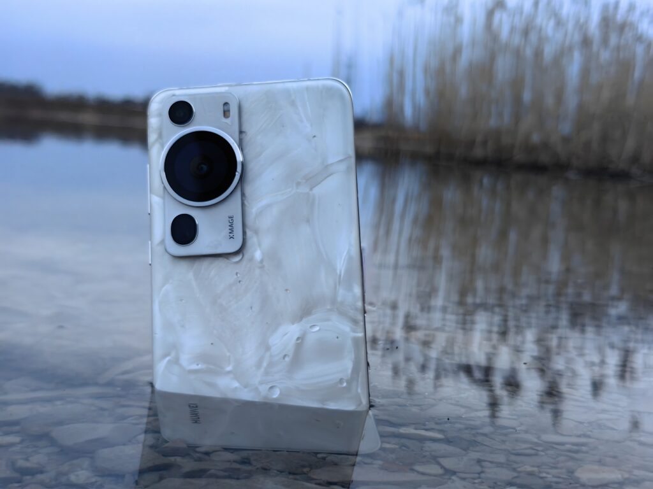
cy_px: 244
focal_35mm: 54
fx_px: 1019
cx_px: 326
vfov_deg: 27.0
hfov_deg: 35.5
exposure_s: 1/82
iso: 250
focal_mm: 5.75
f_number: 1.4
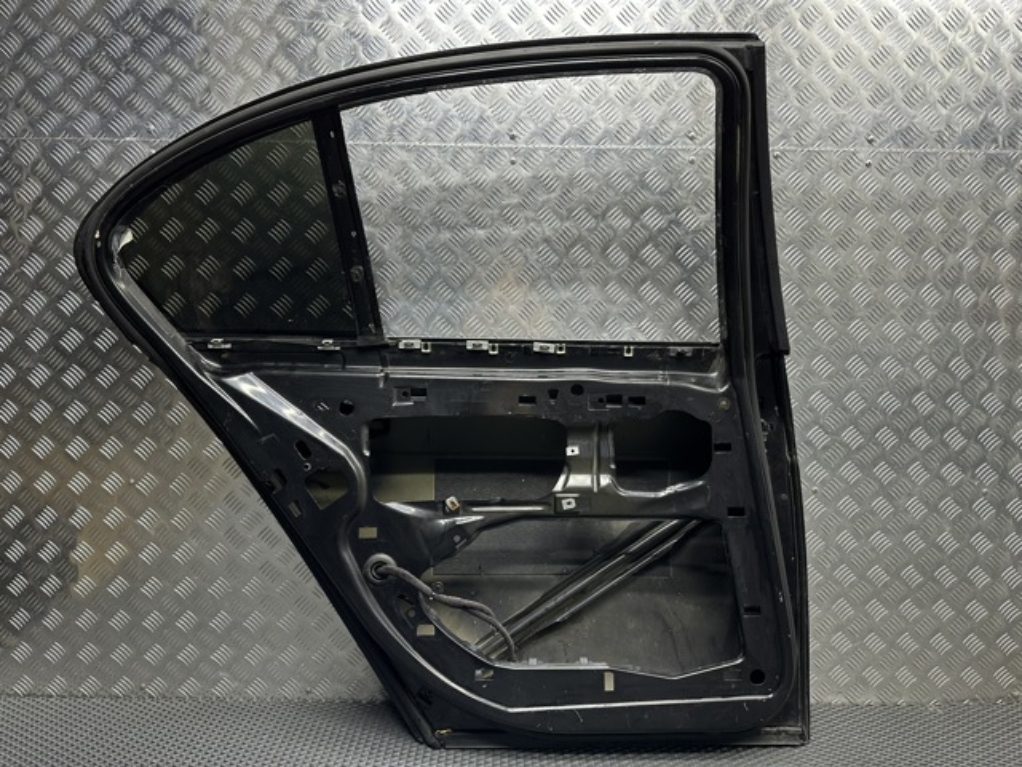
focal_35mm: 24
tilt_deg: -5.6
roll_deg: -0.7
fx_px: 709
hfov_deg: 71.6
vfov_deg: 56.8
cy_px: 384
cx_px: 511
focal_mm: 6.86
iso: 125
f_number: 1.78
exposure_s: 1/50
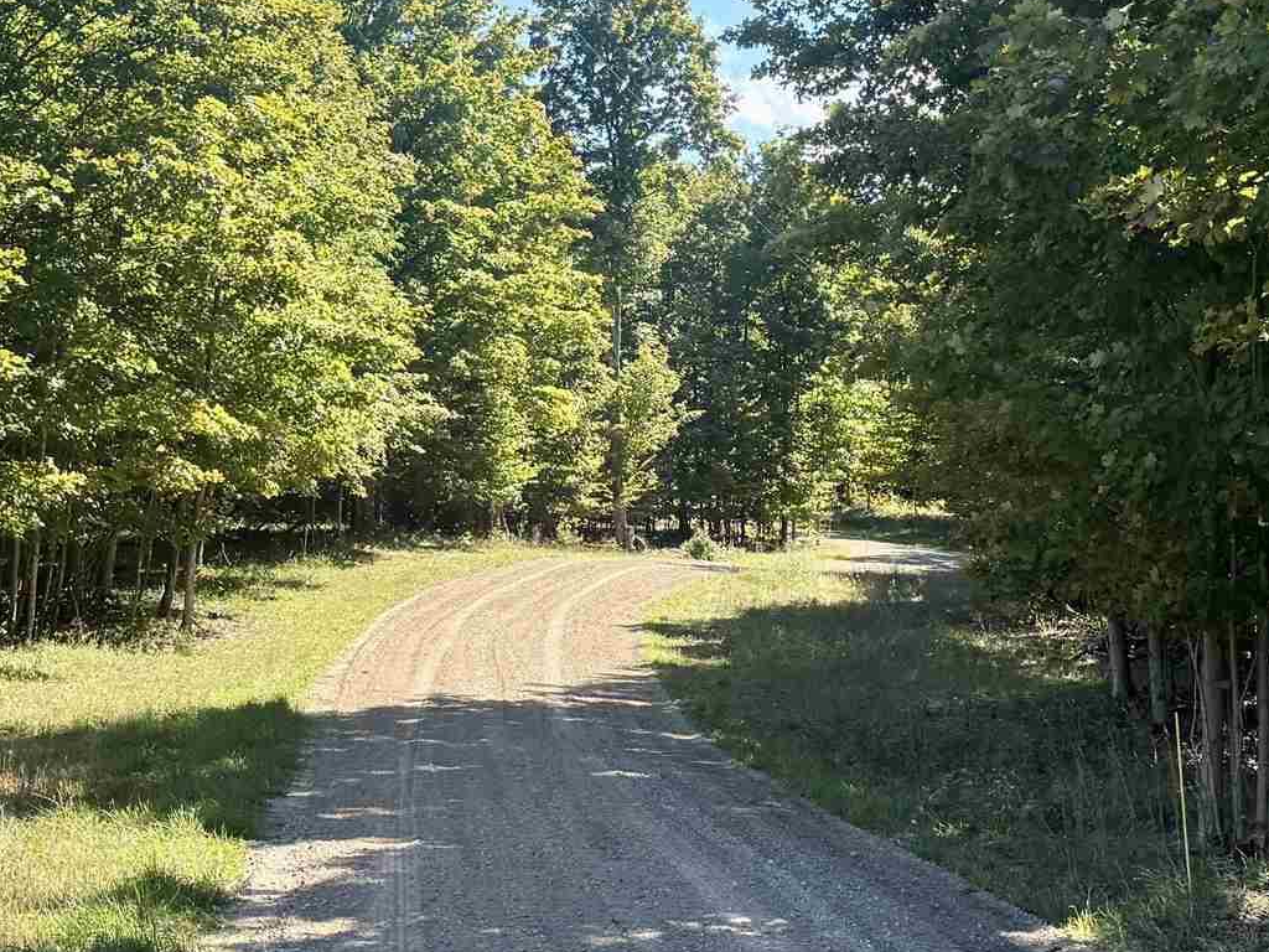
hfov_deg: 27.0
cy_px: 382
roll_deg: -0.4
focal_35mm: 72
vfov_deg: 20.4
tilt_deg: +7.1
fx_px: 2639
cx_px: 612
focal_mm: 6.76
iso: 100
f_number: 1.78
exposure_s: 1/1770
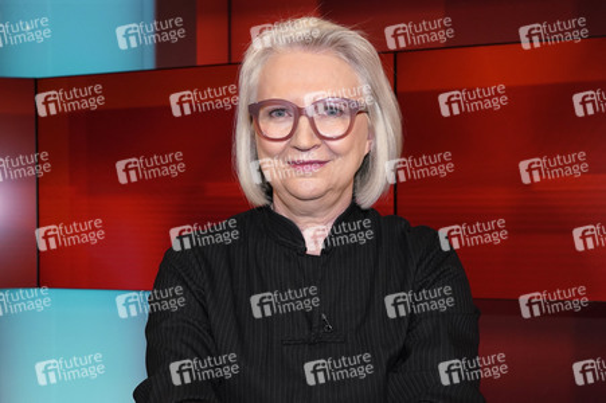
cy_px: 202
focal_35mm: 33
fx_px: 555
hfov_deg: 57.3
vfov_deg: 39.9
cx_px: 303
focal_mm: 33
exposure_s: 1/125
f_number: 5.6
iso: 1600
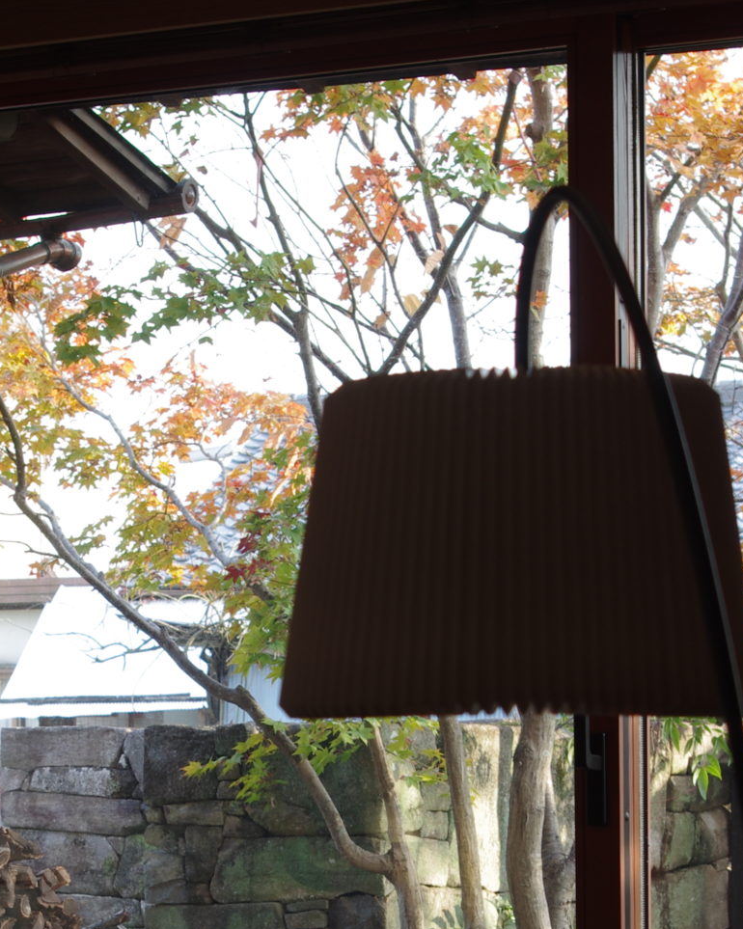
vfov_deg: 13.5
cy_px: 786
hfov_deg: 10.8
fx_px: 3904
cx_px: 185
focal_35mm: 142
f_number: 8
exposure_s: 1/13
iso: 100
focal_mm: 38
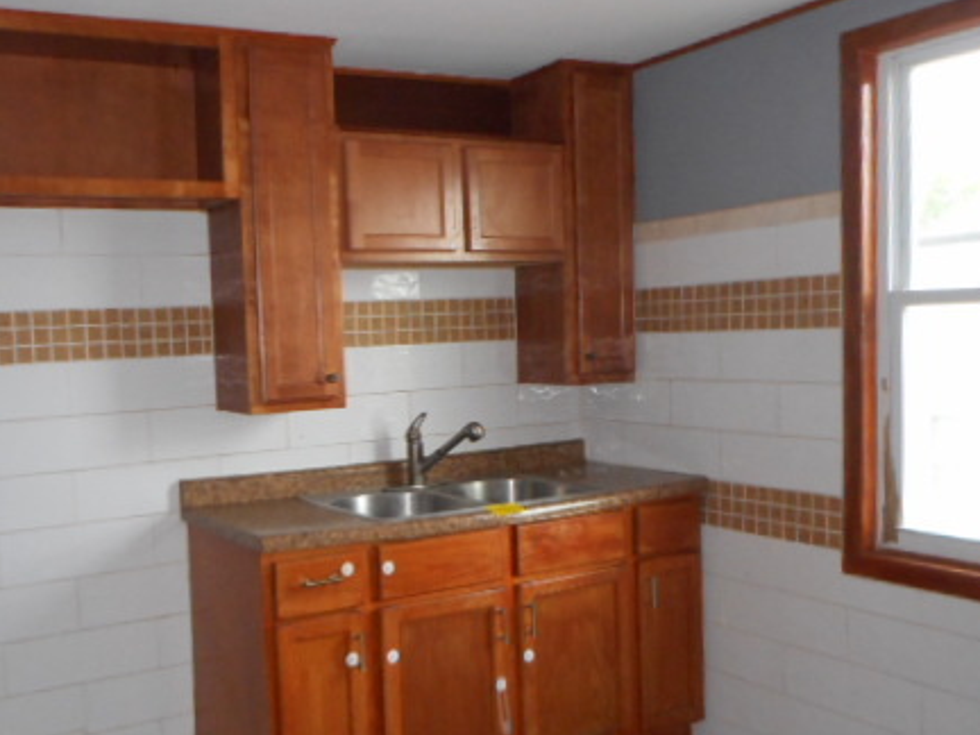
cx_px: 361
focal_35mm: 37
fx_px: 1047
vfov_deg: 38.6
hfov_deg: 49.6
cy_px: 408
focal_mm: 4.5
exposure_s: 1/25
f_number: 3.7
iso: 360
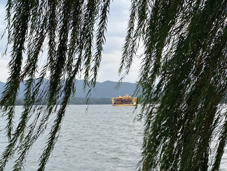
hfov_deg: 25.3
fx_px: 505
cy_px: 86
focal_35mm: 77
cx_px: 114
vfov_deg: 19.1
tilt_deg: +2.2
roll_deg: +0.6
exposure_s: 1/33
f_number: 2.8
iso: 125
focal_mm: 9
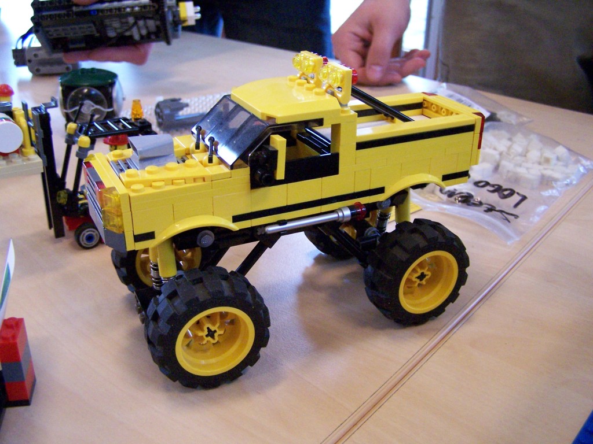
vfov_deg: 37.7
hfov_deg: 49.0
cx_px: 296
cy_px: 222
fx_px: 651
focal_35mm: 38
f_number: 2.8
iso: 400
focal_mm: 6.3
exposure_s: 1/60
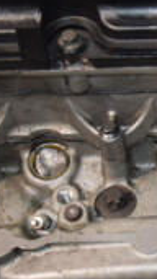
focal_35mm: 138
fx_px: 1022
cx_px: 286
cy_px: 124
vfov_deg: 15.6
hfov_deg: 8.4
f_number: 5
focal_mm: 25
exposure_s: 1/60
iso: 800
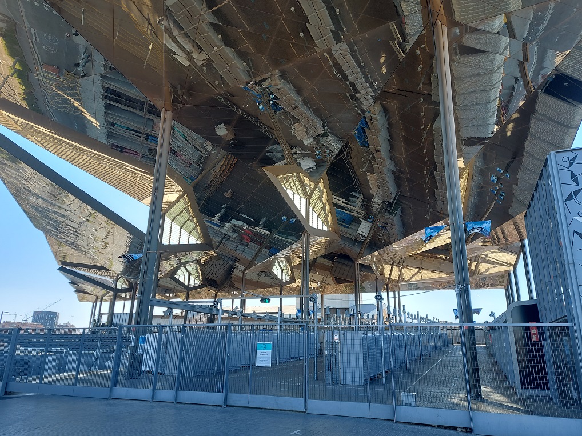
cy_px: 218
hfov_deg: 71.6
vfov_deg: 56.8
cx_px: 291
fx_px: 403
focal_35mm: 24
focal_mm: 5.23
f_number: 1.8
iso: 32
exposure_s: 1/215
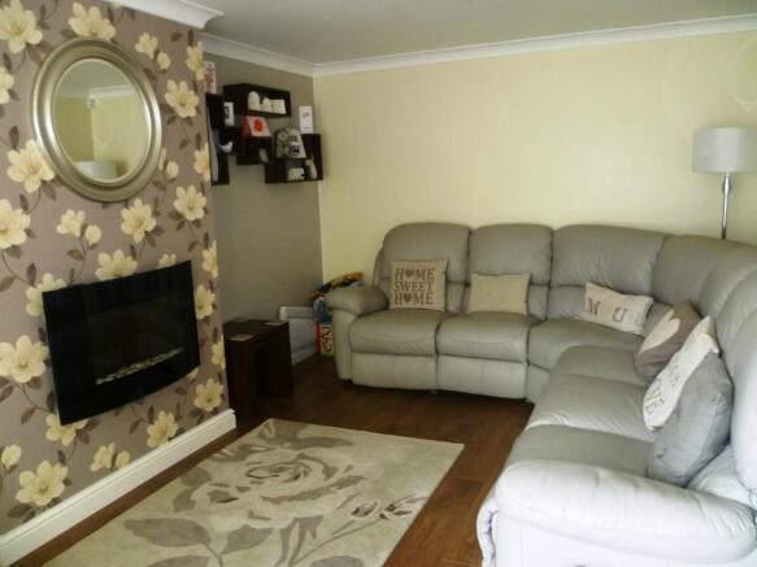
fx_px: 612
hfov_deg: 63.5
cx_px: 378
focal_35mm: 28
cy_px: 284
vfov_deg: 49.7
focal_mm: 5
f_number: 2.8
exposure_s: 1/30
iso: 250
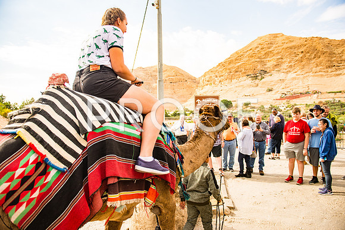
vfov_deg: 53.2
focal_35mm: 24
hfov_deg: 73.7
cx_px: 172
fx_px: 230
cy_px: 115
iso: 200
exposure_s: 1/1600
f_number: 2.8
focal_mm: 24
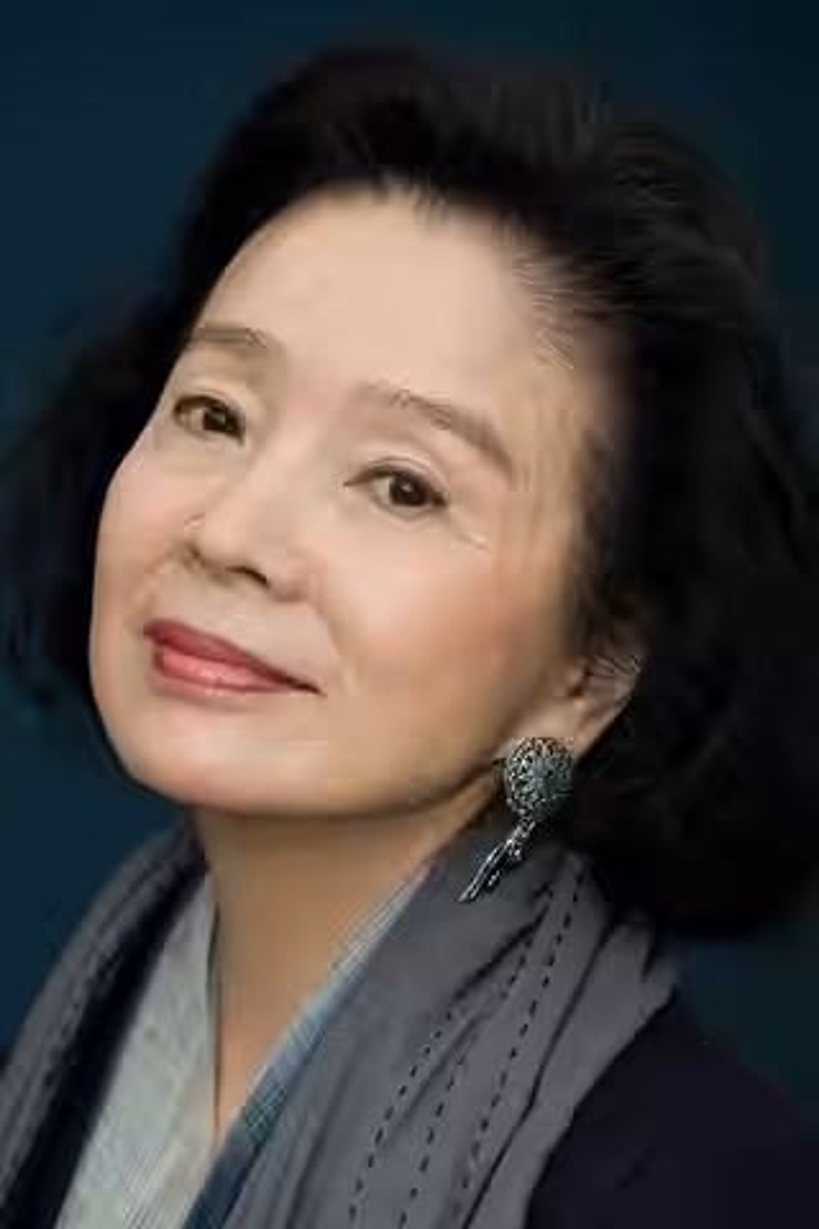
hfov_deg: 11.4
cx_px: 410
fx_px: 4095
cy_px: 614
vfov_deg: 17.1
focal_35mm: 120
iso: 320
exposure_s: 1/80
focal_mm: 120
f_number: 4
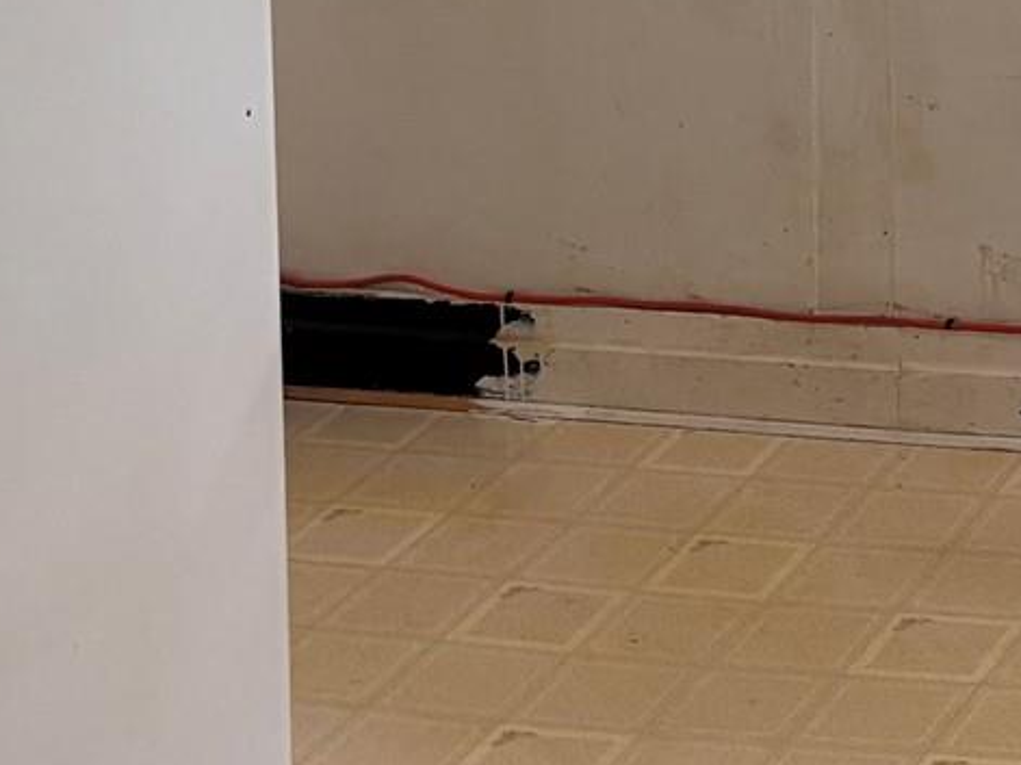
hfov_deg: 16.2
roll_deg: +0.5
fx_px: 3332
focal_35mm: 113
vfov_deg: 12.1
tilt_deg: -2.8
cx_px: 1422
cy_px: -583
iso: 100
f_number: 1.6
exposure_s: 1/120
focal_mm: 5.96
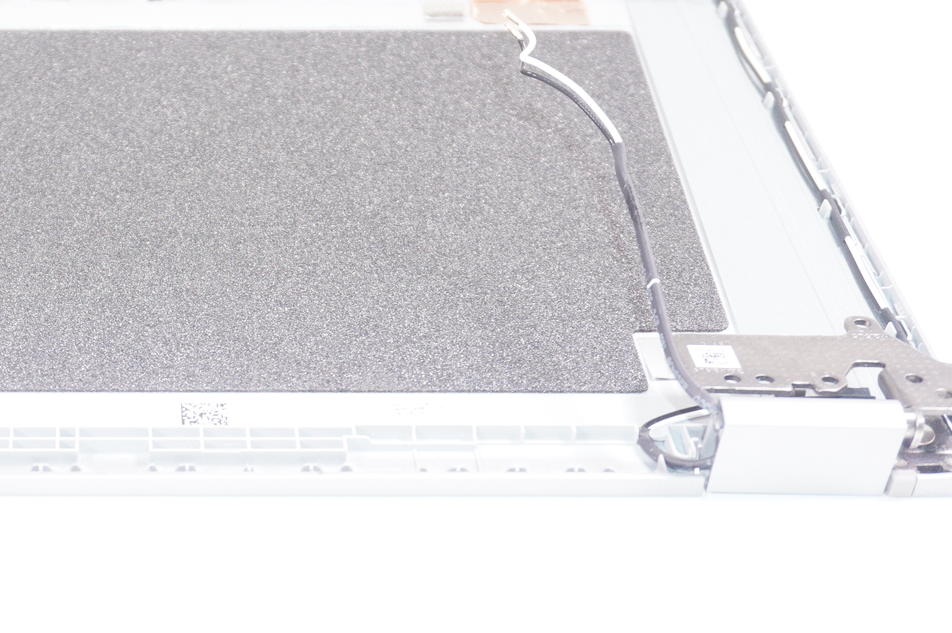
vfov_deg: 17.0
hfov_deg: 24.7
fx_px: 2114
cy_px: 326
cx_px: 120
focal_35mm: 80
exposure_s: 1/160
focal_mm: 27
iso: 640
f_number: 5
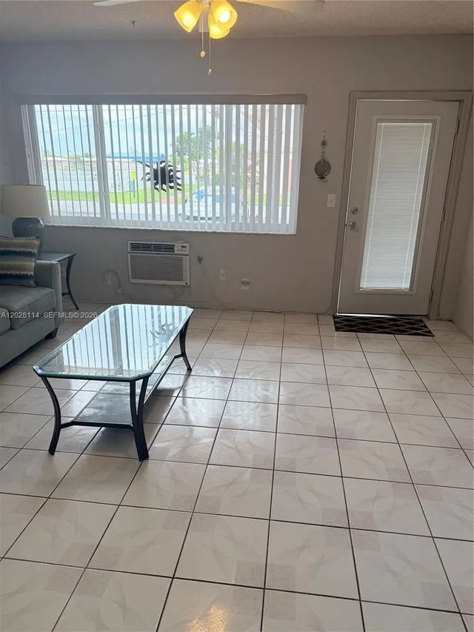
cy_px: 316
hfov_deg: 56.8
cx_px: 237
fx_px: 438
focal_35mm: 24
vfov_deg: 71.6
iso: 100
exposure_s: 1/443
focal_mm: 6.76
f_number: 1.78
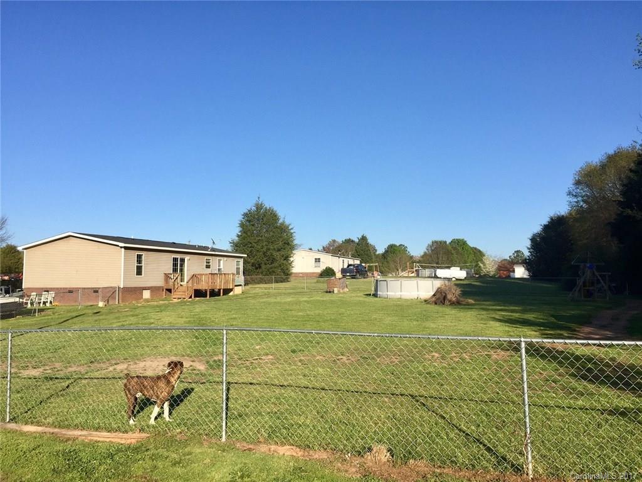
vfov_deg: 48.2
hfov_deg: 61.7
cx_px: 321
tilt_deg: +5.3
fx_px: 538
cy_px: 241
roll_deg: -1.3
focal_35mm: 29
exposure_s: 1/2083
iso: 32
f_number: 2.2
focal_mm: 4.15
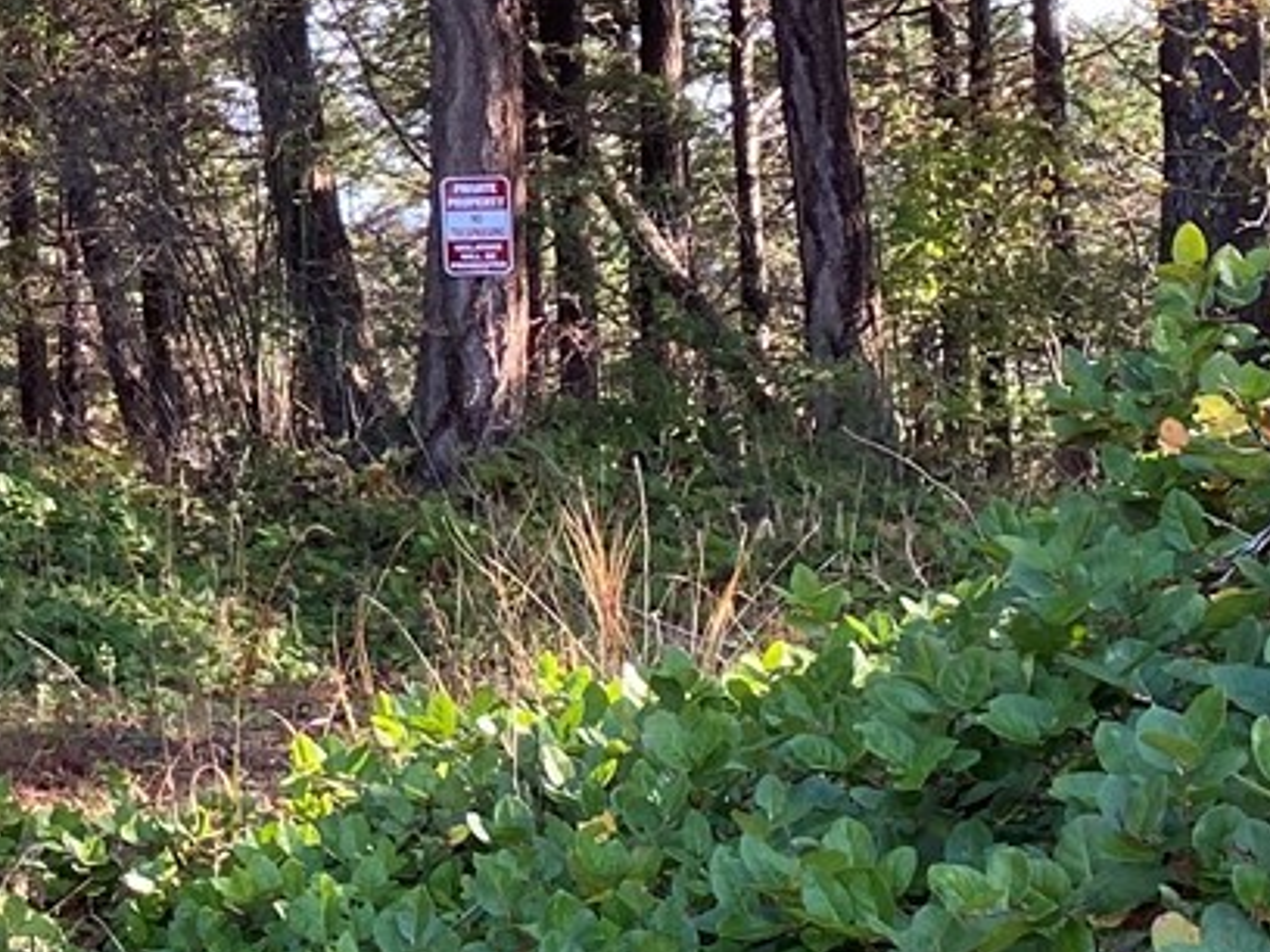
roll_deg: -1.8
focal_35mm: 102
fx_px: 3742
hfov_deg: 17.2
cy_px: 25
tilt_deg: +6.5
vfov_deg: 14.3
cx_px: -700
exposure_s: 1/122
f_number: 1.8
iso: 40
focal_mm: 4.25
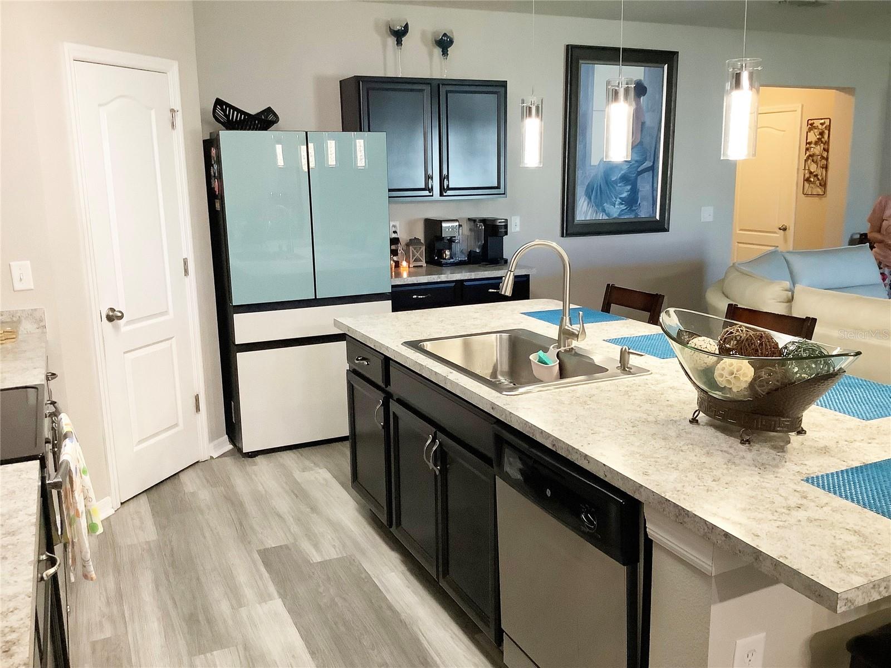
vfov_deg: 45.4
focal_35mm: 31
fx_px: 798
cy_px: 334
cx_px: 446
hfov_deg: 58.4
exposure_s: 1/60
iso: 400
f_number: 2.4
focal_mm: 3.3
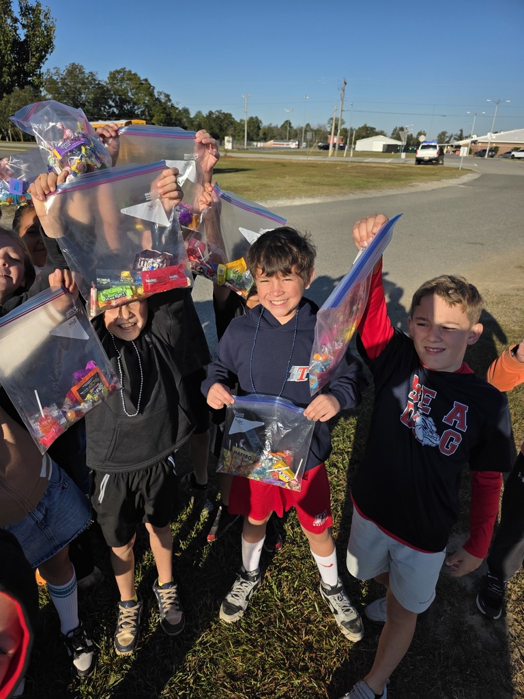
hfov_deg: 58.9
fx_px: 464
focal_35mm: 23
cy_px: 350
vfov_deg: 73.9
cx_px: 262
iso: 64
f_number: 1.7
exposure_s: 1/7944
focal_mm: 6.3
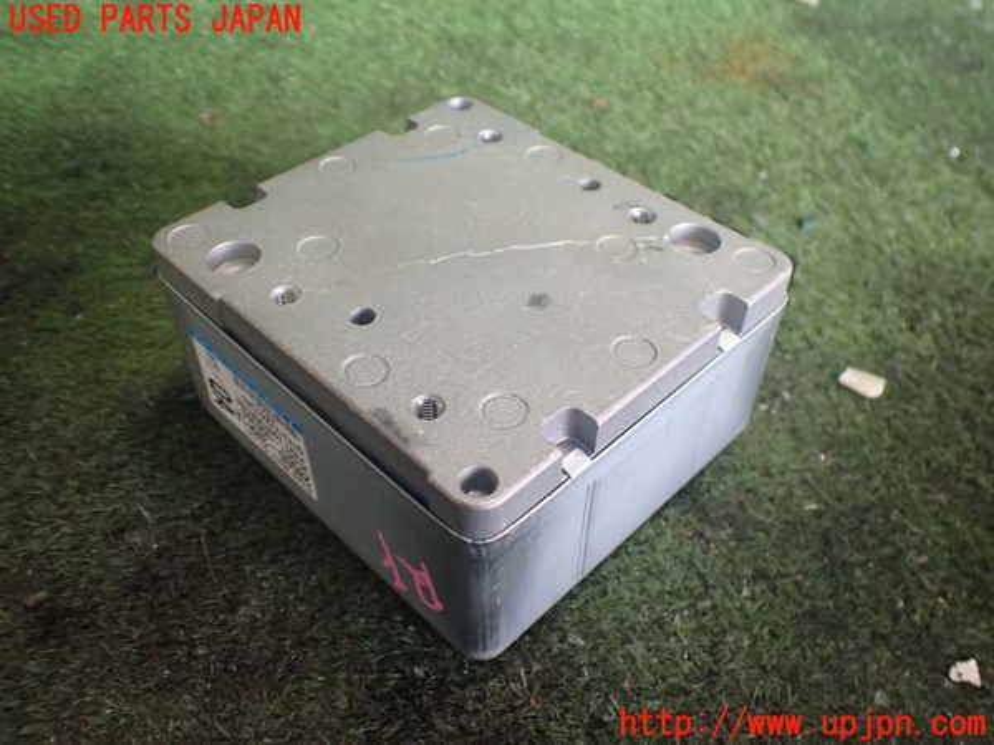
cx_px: 497
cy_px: 372
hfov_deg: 60.0
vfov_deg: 46.8
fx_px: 861
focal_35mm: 30
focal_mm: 5.4
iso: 800
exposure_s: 1/125
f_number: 2.3
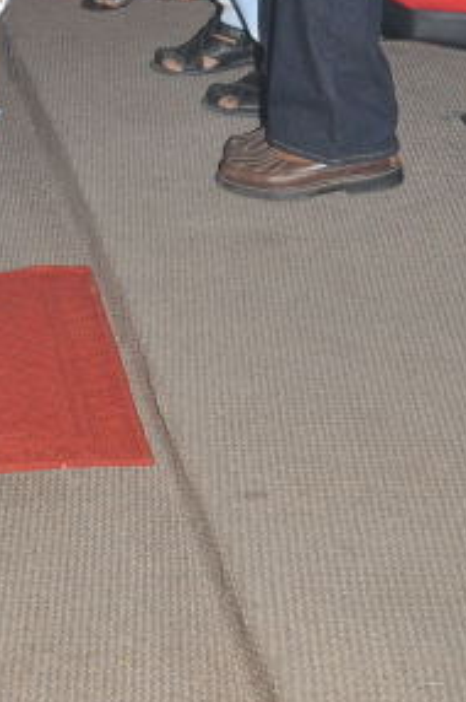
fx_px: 2511
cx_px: -174
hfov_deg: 10.3
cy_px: -115
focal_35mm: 129
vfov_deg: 15.4
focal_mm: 24
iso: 500
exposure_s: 1/160
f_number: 5.6
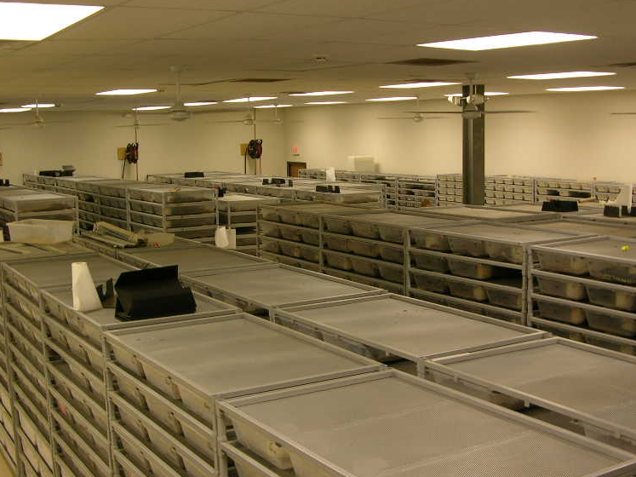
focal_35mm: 48
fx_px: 882
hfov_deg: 39.7
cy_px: 256
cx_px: 331
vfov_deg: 30.2
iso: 50
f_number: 2.8
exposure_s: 1/17.4
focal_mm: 8.9
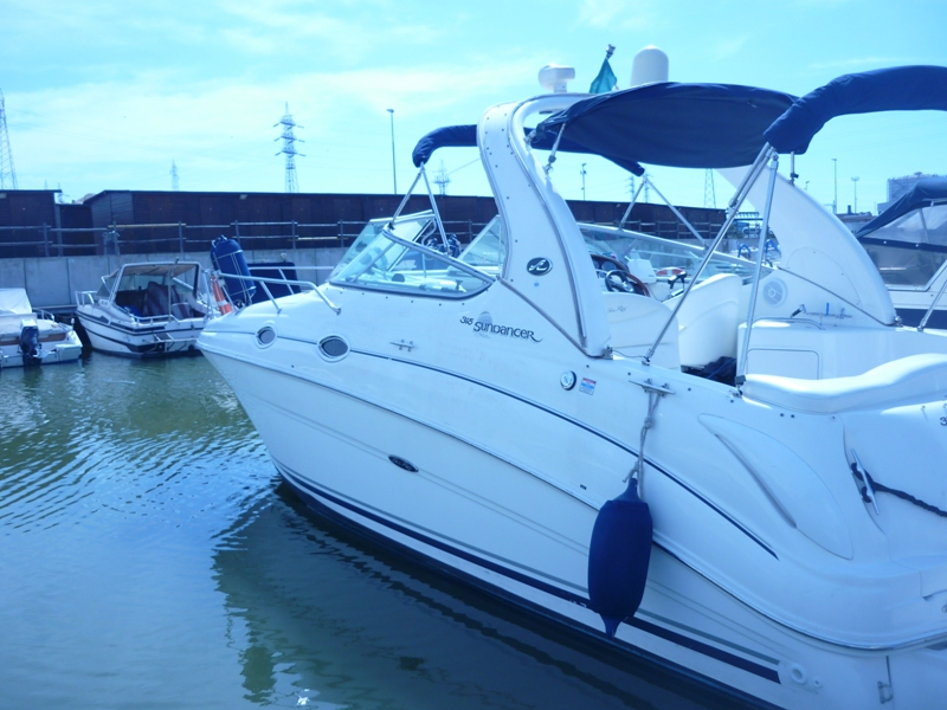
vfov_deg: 42.9
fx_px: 903
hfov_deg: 55.4
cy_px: 355
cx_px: 474
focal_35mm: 33
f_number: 2.8
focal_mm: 5.5
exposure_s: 1/1000
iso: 80
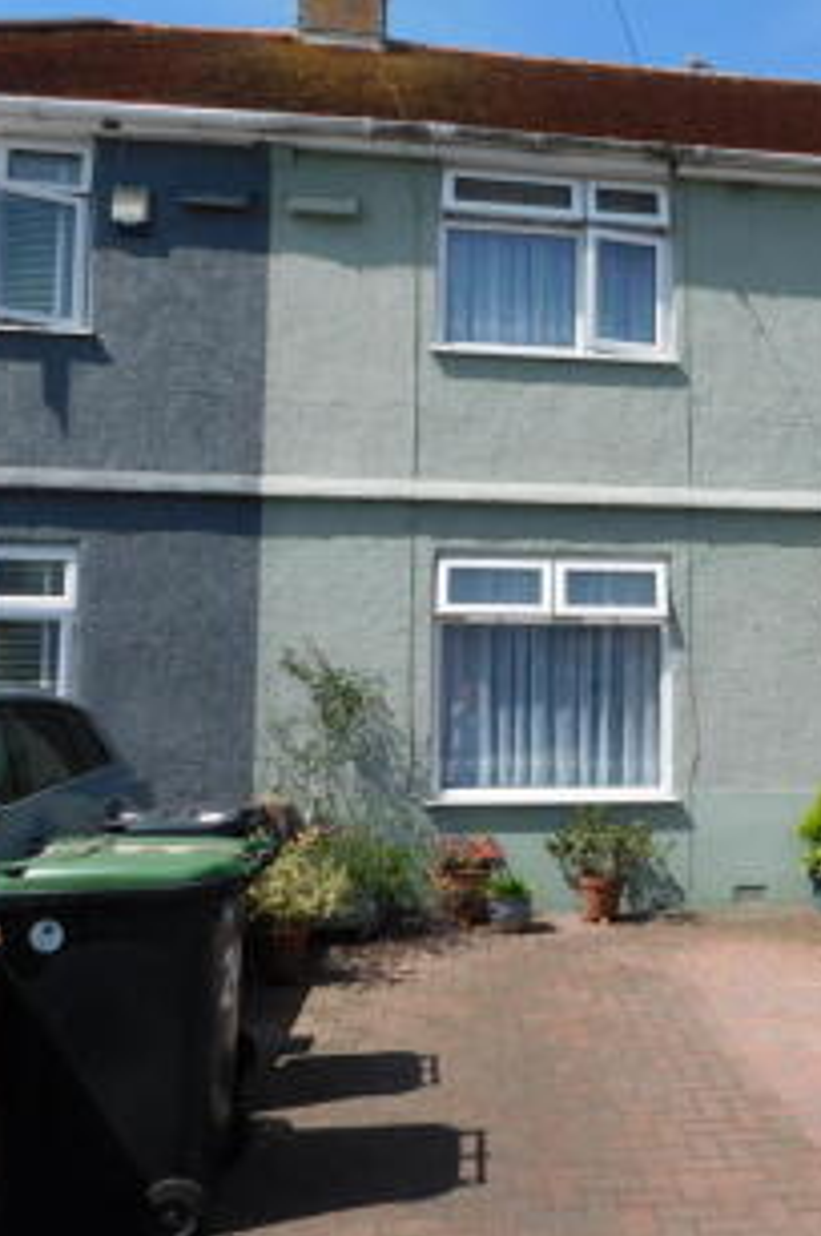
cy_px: 626
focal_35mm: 33
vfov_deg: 57.3
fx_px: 1131
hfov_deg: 38.3
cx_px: 666
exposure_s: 1/500
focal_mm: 4
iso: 125
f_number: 6
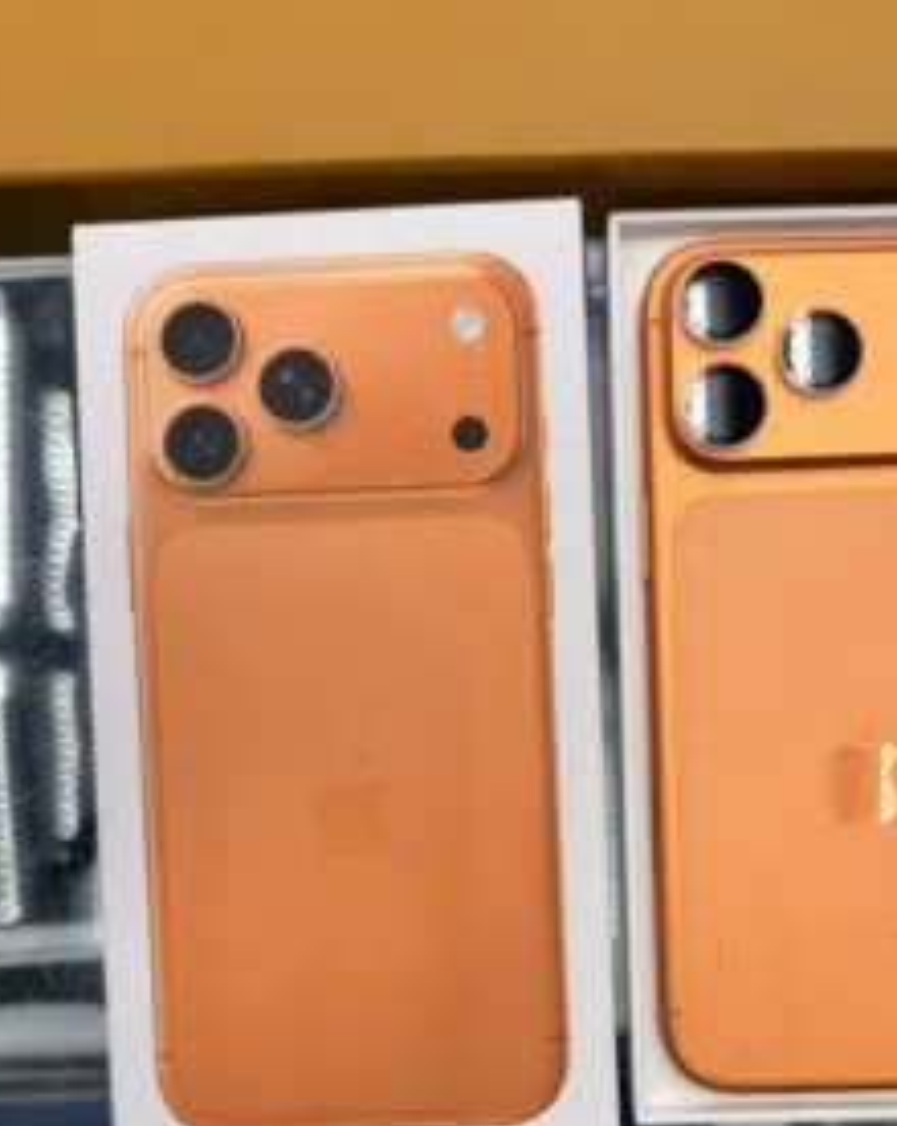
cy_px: 808
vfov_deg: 51.2
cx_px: 546
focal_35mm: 34
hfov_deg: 43.0
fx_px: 1131
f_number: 1.78
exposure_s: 1/593
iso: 80
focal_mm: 6.76
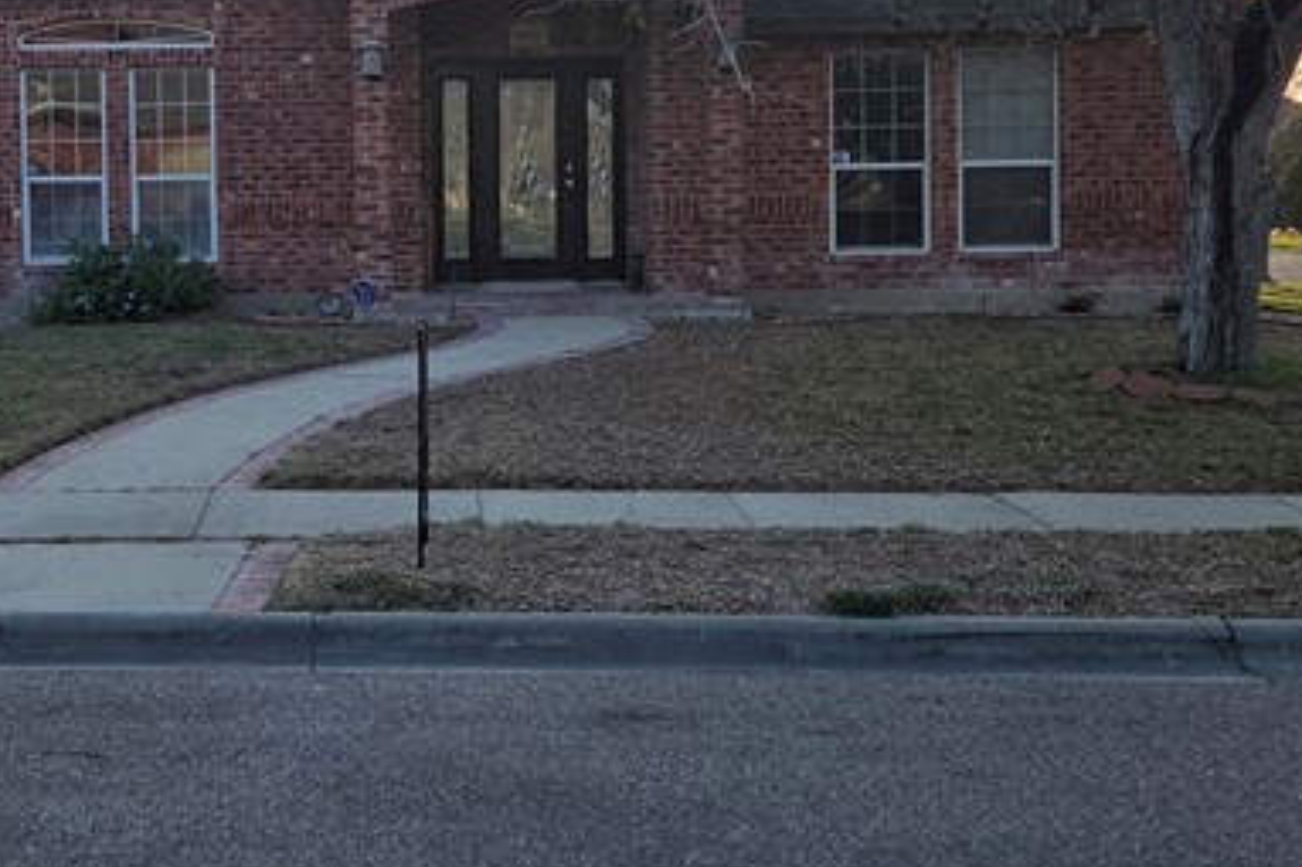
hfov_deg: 30.7
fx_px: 2314
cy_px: 262
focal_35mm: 64
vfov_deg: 21.1
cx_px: 265
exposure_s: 1/4771
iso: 80
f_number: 1.8
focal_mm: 5.4
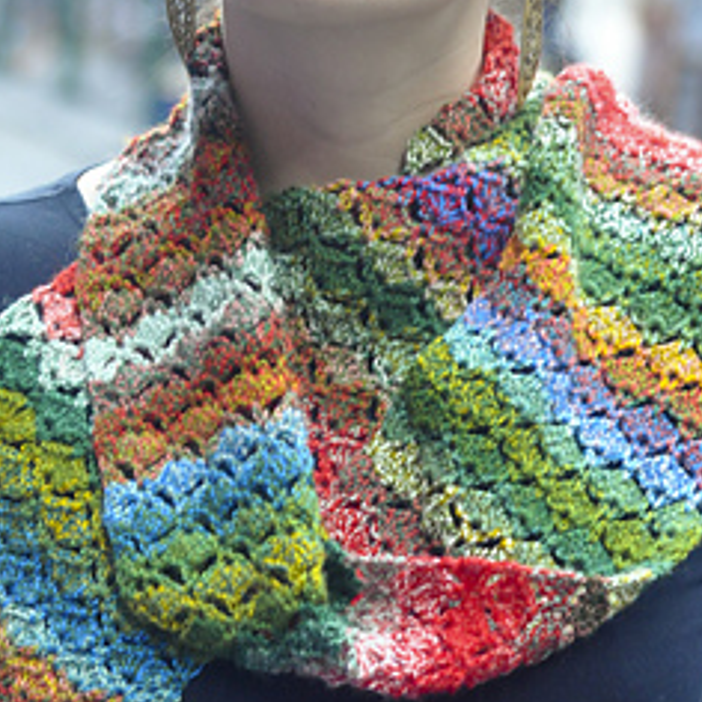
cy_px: 220
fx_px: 3969
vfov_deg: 10.1
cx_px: 376
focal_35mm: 173
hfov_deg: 10.1
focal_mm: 50
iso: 800
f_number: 3.5
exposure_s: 1/50
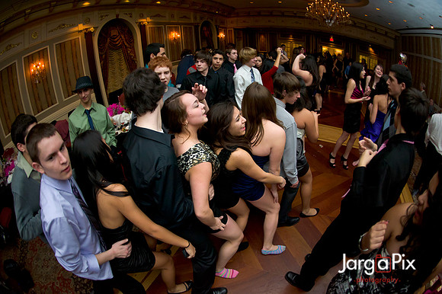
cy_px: 147
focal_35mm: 16
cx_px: 221
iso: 3200
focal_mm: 16
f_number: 3.2
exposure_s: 1/125
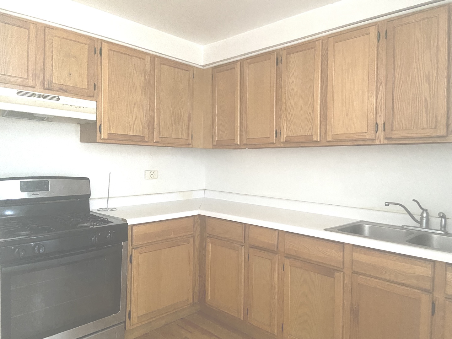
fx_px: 339
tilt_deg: -2.1
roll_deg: -0.3
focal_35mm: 26
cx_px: 226
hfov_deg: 67.3
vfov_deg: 53.1
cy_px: 170
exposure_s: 1/30
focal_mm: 4.25
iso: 1000
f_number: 1.8
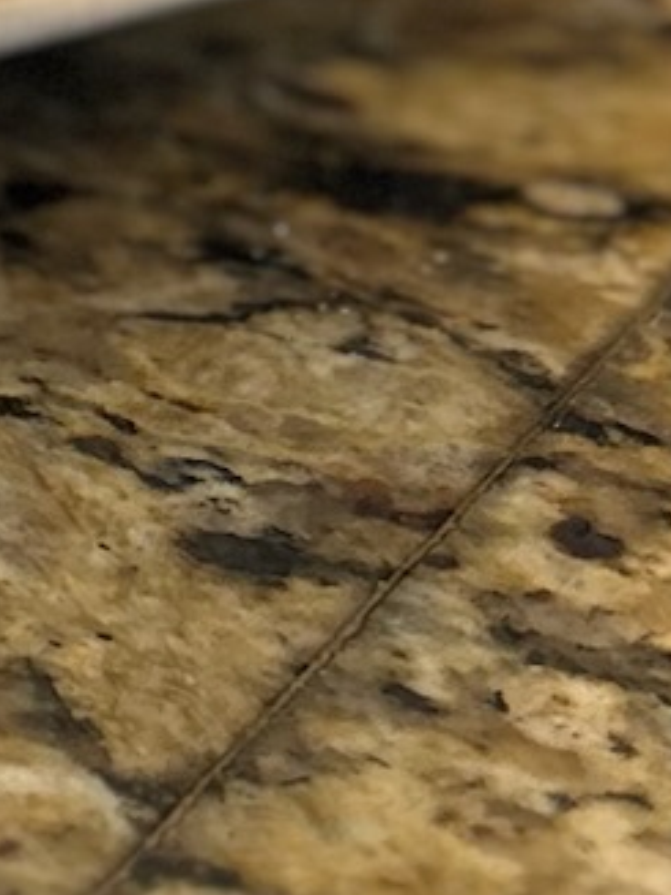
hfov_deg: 8.4
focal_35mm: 163
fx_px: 4216
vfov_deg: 11.8
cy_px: -298
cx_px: -893
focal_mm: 5.7
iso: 160
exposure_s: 1/60
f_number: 1.5
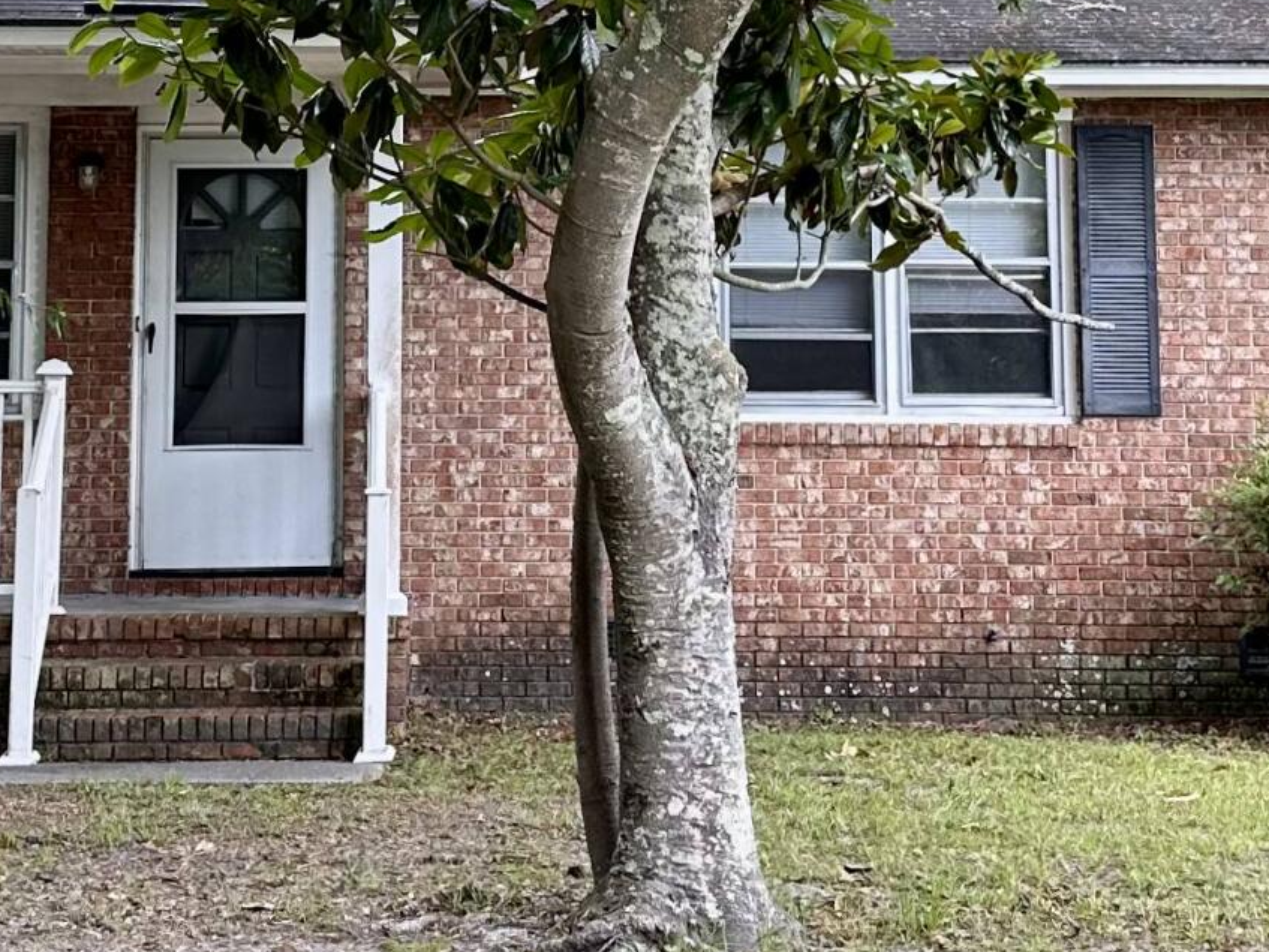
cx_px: 506
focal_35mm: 85
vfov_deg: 17.0
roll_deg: -0.7
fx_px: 3116
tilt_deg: +7.1
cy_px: 31
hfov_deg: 23.0
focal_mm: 6.86
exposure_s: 1/339
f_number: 1.78
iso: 80
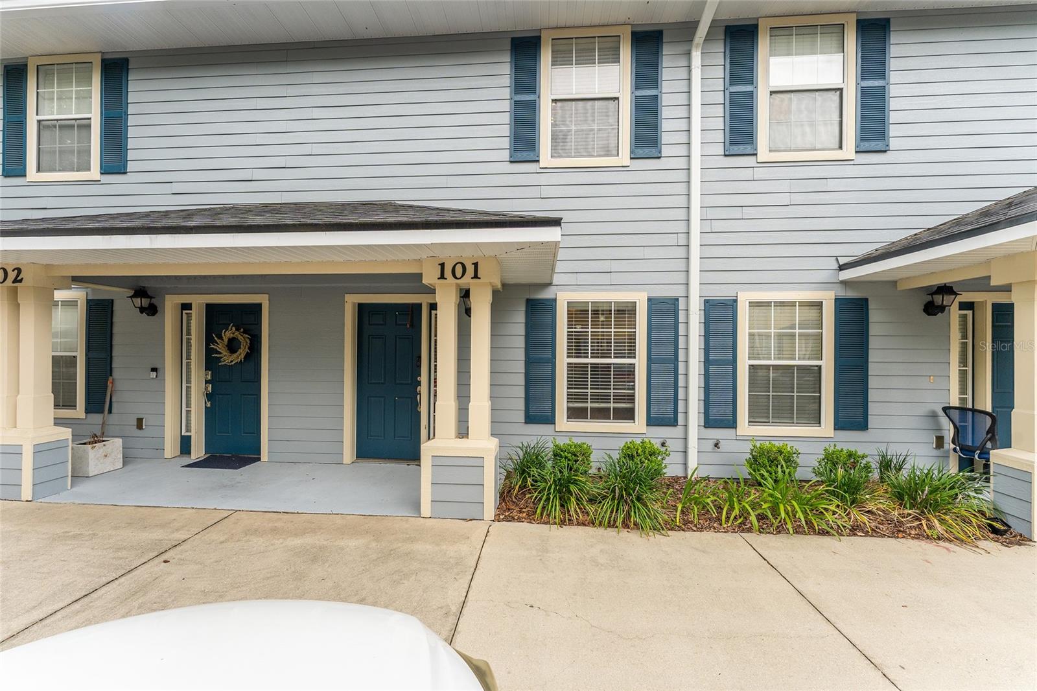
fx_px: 403
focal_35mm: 14
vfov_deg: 81.2
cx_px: 518
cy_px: 346
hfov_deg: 104.3
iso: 400
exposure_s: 1/200
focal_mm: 14
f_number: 7.1
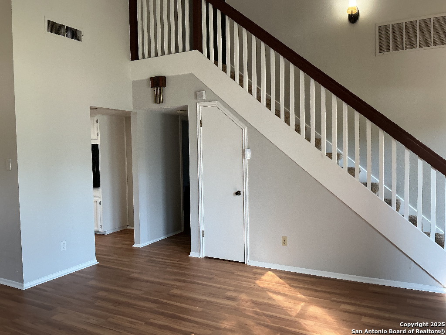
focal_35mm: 29
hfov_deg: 61.7
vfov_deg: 48.2
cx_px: 223
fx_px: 374
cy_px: 168
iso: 64
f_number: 1.8
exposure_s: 1/60
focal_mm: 3
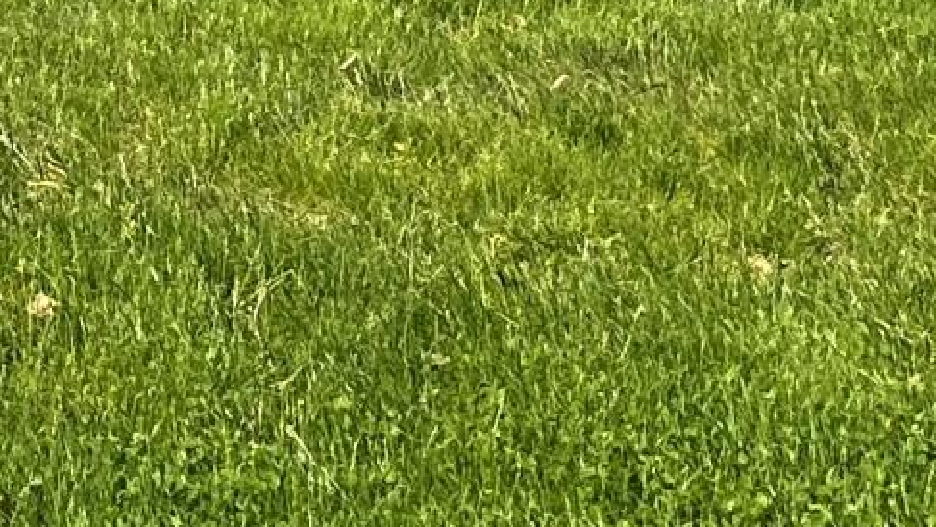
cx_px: -484
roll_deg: +1.1
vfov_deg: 6.8
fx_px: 3996
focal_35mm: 161
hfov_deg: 12.7
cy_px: -1050
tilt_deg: +3.7
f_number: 1.78
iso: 80
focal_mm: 6.86
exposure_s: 1/2660
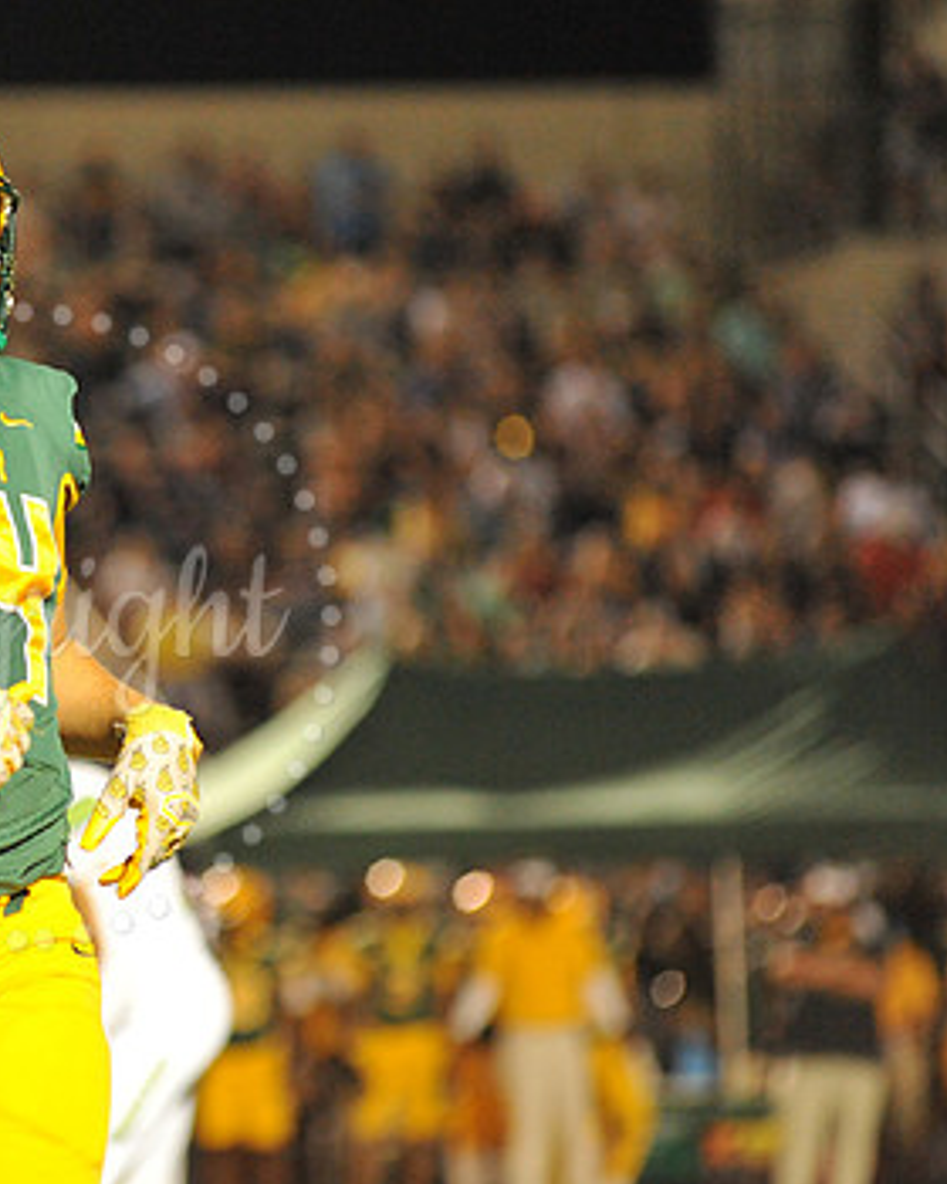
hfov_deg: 5.0
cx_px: 17
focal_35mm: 311
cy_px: 622
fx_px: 10896
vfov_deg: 6.2
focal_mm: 200
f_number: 4
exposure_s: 1/320
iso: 6400
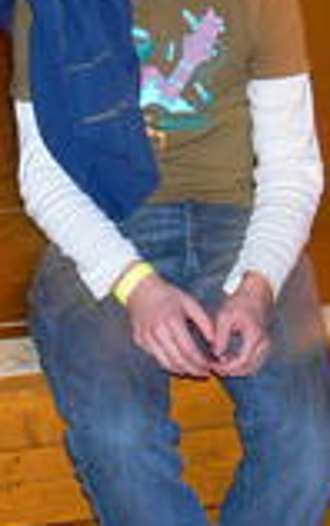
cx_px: -100
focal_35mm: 111
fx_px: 1594
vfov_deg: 18.4
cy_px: 33
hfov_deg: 11.5
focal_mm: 7.4
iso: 100
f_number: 2.8
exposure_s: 1/30
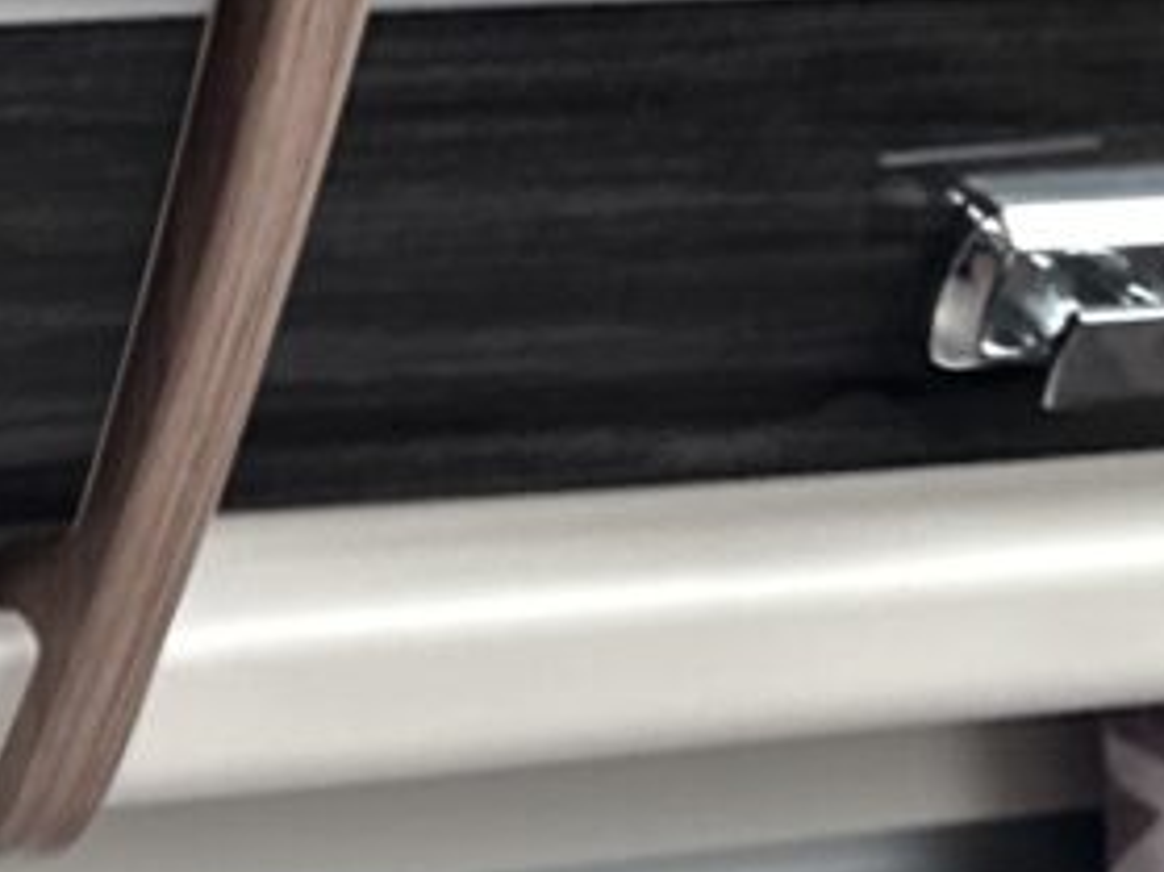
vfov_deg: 8.3
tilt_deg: -4.8
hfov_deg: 9.8
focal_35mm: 176
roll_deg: -1.6
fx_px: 5916
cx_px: -1677
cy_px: -275
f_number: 1.78
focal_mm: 6.86
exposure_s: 1/121
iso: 64
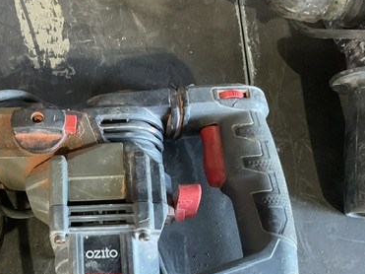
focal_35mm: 50
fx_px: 527
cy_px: 226
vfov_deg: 28.4
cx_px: 57
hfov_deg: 36.5
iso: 320
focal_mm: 3
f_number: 1.8
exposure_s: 1/33
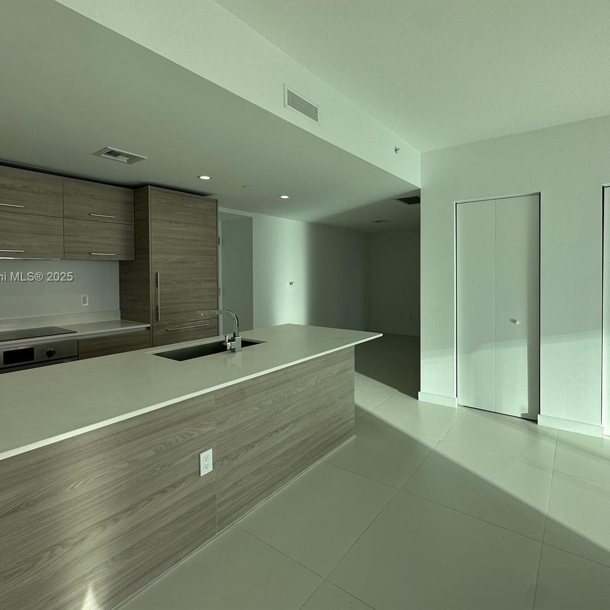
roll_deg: +0.1
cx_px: 339
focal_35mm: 18
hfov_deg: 80.4
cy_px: 278
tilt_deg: -1.3
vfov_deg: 80.5
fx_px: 359
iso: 40
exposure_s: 1/285
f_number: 2.2
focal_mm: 2.22
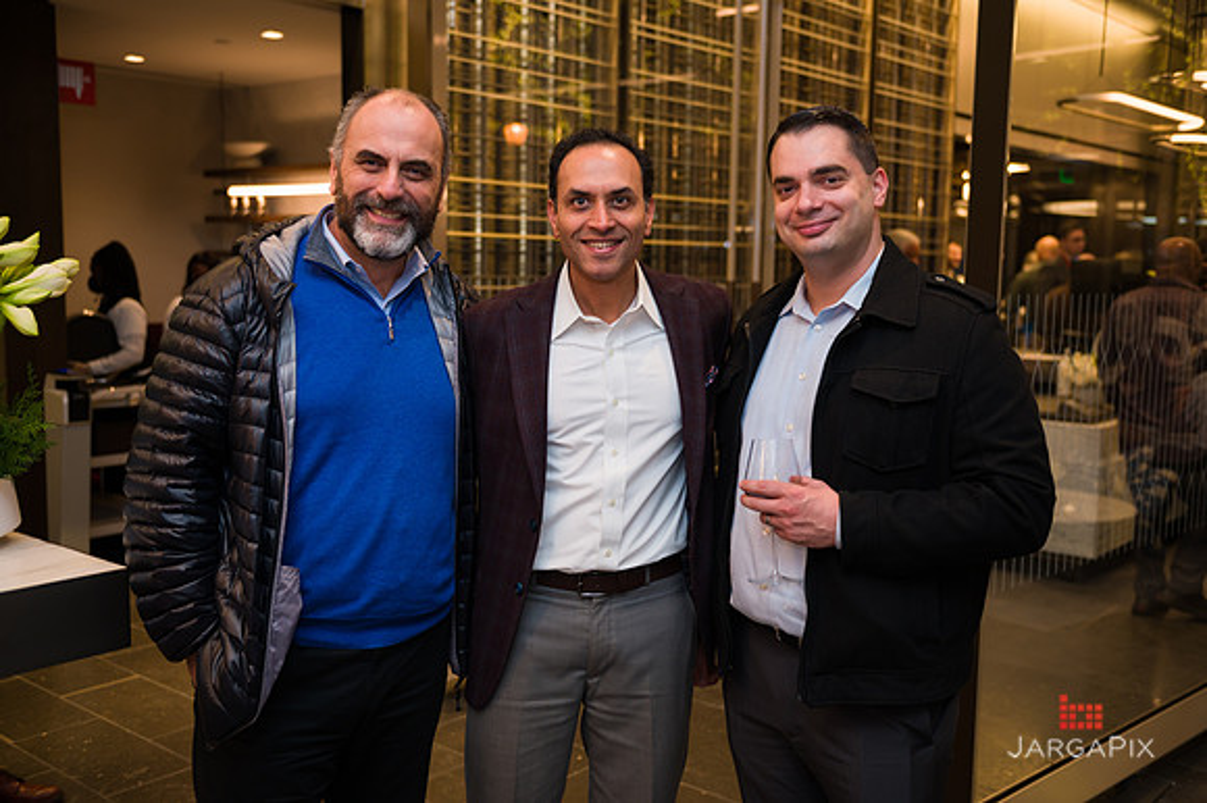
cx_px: 604
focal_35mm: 36
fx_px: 1206
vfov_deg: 36.8
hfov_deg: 53.2
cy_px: 402
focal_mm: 36
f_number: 3.2
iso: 400
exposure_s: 1/160
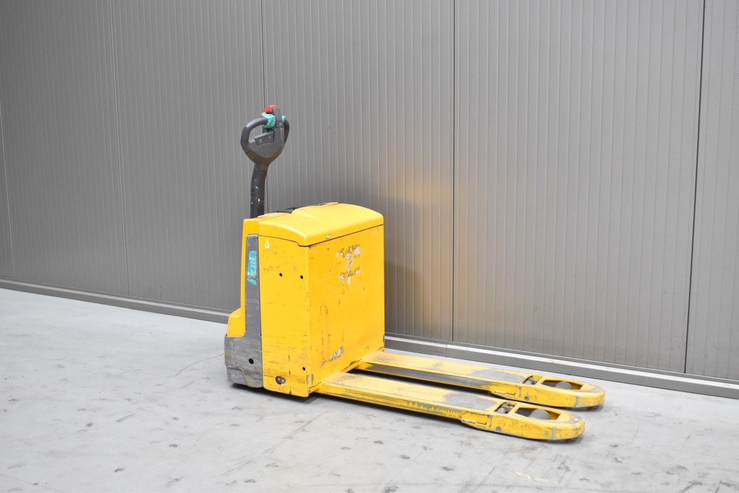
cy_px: 246
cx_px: 370
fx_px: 770
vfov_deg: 35.5
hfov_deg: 51.3
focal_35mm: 38
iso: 1600
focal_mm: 25
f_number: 5
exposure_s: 1/30
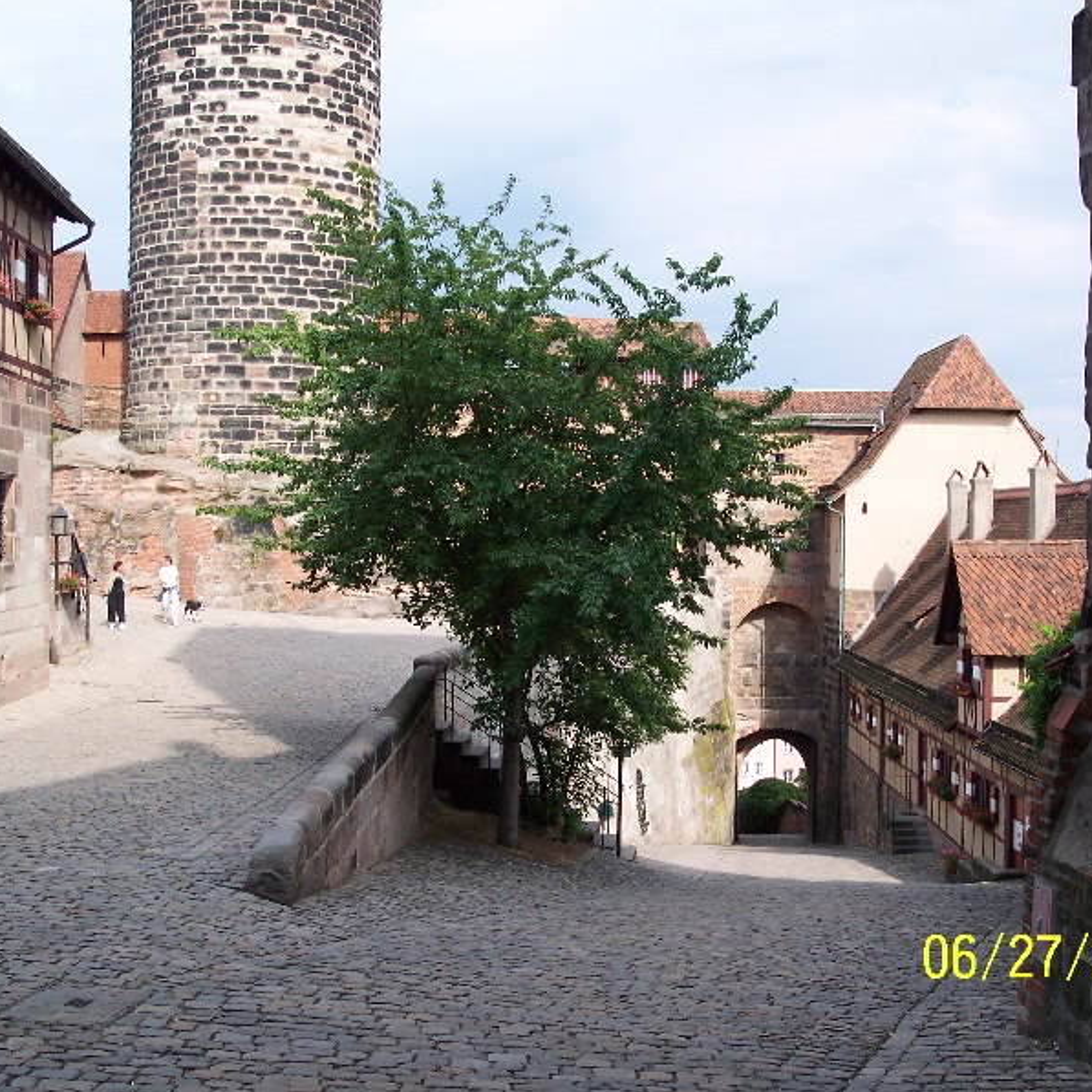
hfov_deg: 37.6
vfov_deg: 37.6
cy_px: 545
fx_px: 1606
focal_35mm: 45
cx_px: 547
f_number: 4.8
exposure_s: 1/350
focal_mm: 8
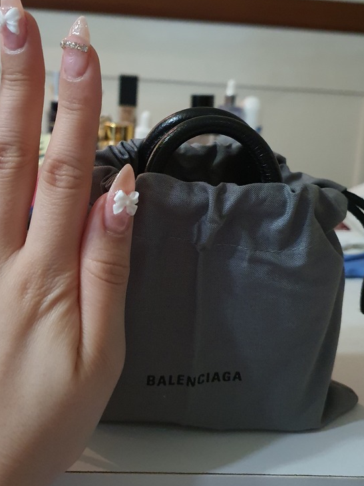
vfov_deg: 48.2
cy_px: 164
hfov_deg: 37.7
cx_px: 166
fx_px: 533
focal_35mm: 38
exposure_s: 1/24
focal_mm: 4.3
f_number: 1.5
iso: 640
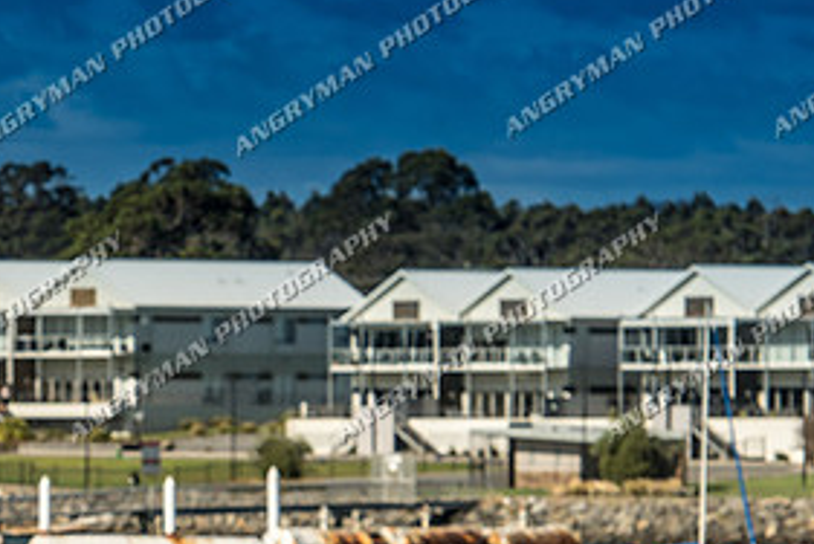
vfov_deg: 2.8
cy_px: 555
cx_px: 151
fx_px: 11294
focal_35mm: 499
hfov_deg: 4.1
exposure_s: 1/3200
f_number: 4
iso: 160
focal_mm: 150
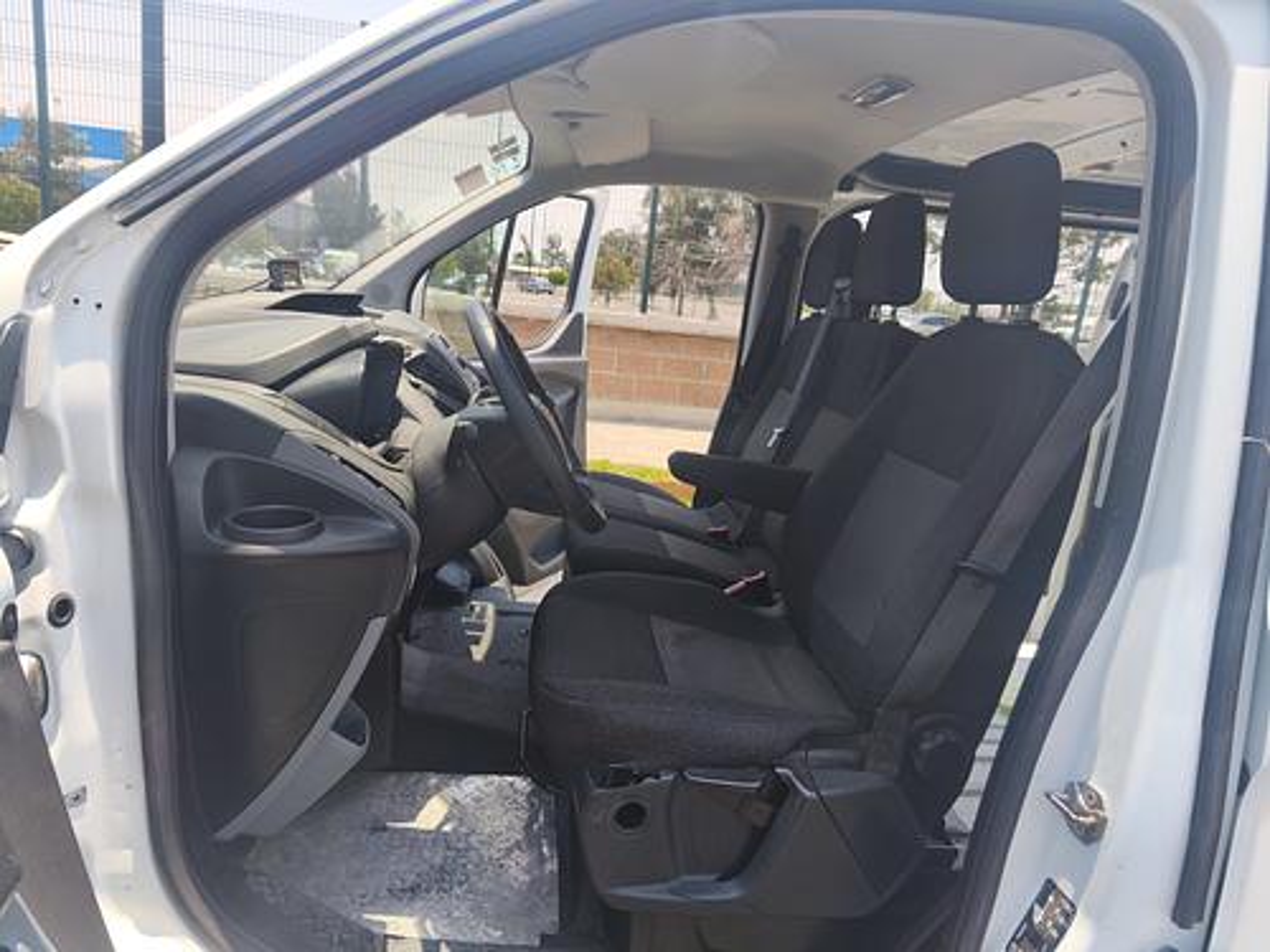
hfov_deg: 73.9
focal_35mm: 23
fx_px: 844
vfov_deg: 58.9
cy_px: 476
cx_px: 635
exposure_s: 1/1335
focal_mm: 5.35
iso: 80
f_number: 1.7
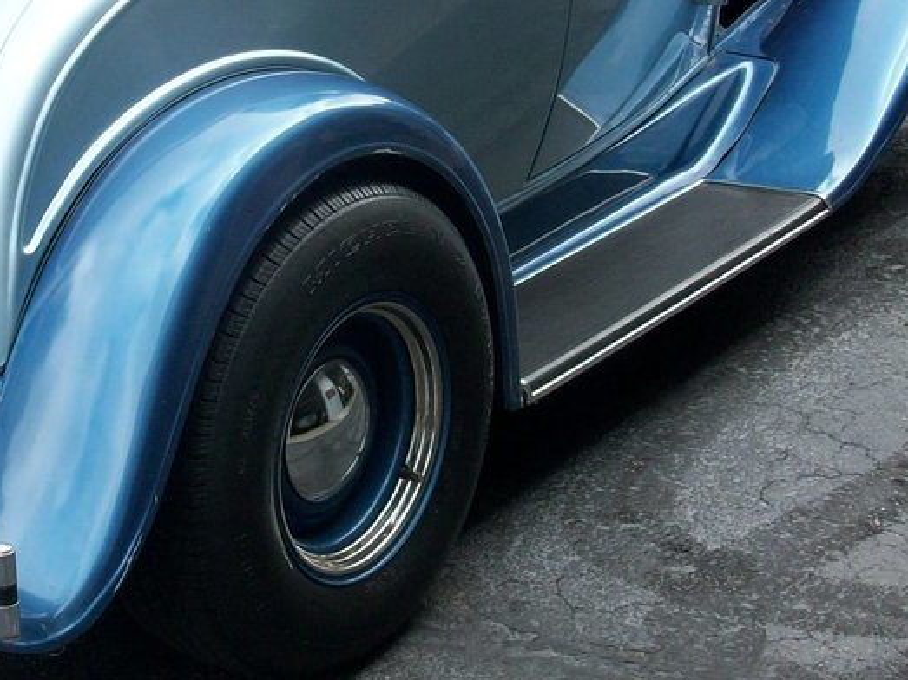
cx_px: 229
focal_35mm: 78
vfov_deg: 18.6
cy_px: 73
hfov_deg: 24.8
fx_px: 2046
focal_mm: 5.7
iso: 64
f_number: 2.8
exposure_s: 1/238
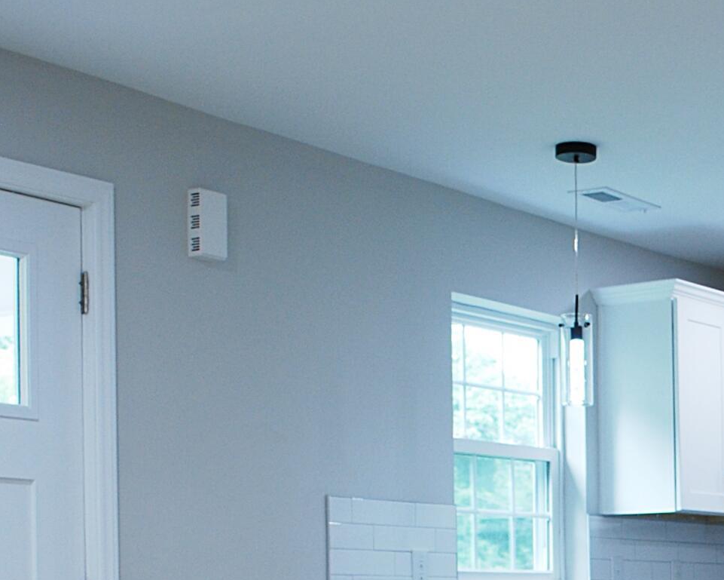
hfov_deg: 21.1
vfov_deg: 16.9
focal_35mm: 88
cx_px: 707
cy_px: 646
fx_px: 1886
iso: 200
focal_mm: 20
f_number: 3.8
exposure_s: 1/30
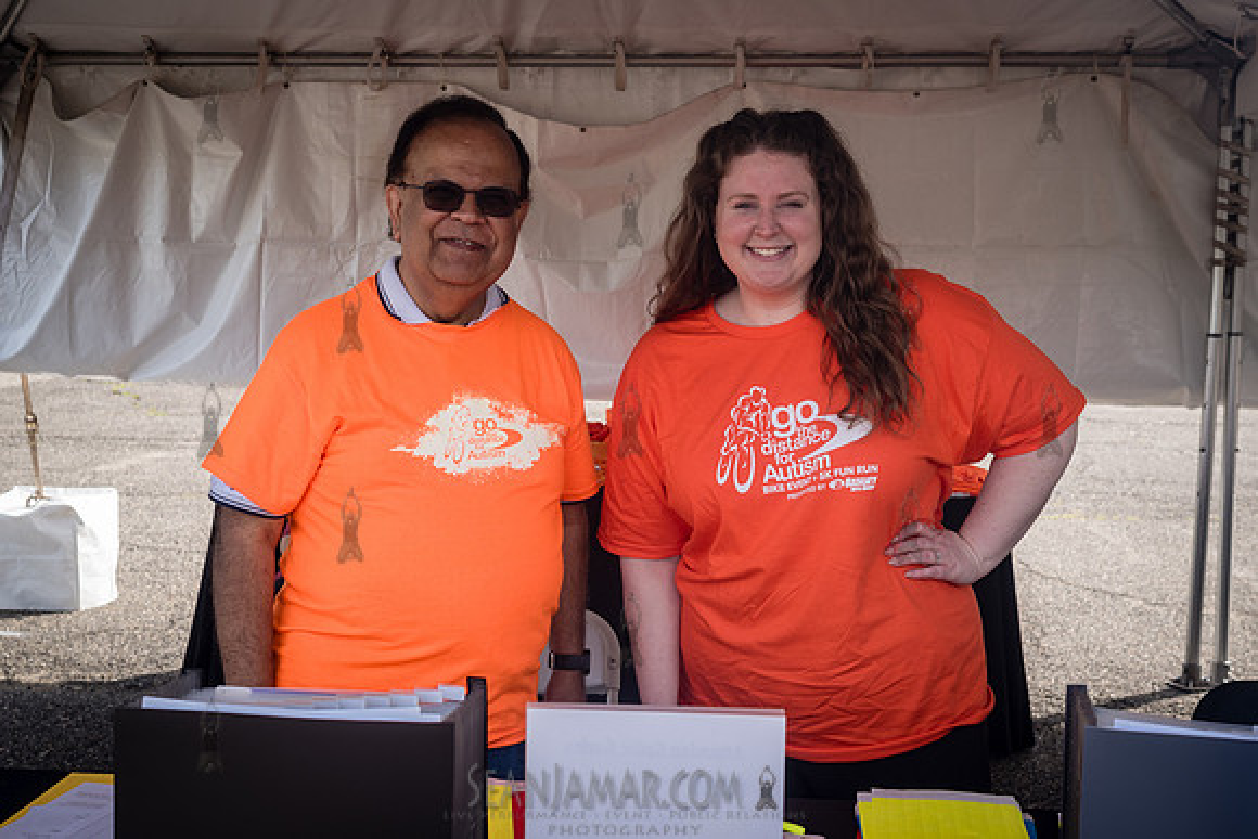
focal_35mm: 43
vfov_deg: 31.2
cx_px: 649
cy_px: 424
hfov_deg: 45.4
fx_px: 1505
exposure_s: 1/320
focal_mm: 35
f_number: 5.6
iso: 250
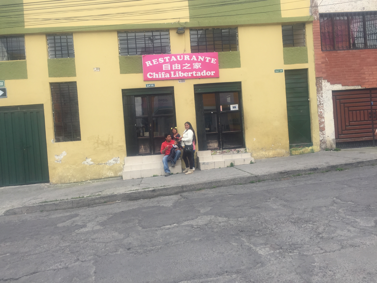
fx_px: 316
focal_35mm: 29
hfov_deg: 61.7
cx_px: 188
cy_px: 142
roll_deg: +2.9
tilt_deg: -0.5
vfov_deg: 48.2
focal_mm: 4.15
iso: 32
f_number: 2.2
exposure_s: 1/520
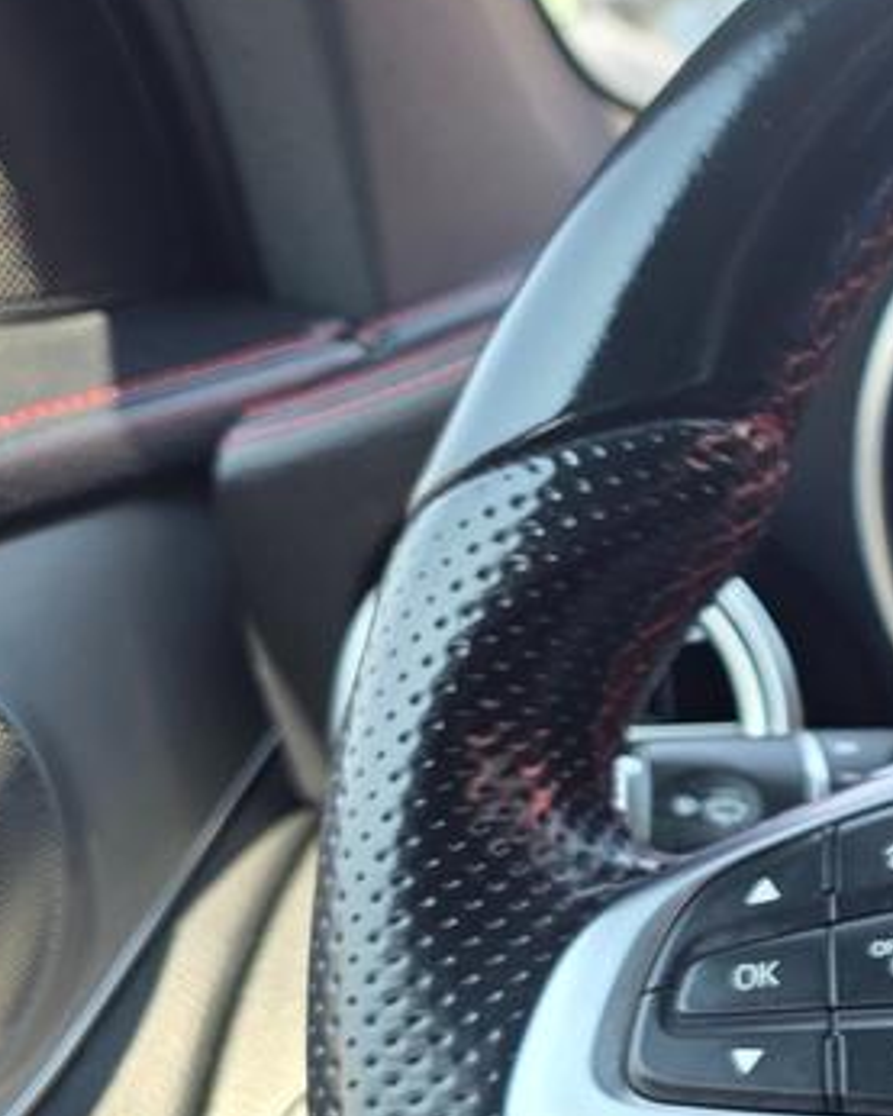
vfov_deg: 22.5
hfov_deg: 15.5
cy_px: 984
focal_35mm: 83
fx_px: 2741
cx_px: 1686
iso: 20
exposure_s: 1/54.7
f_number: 1.7
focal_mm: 6.3
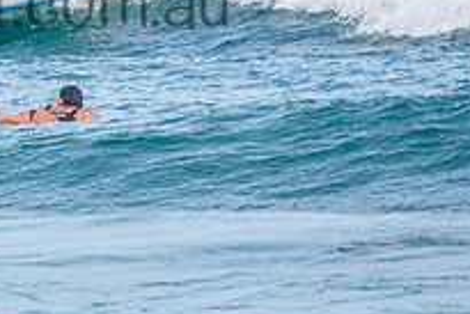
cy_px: -26
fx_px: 22144
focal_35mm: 1695
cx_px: -14
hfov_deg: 1.2
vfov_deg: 0.8
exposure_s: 1/1000
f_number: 5.6
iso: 400
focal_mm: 400
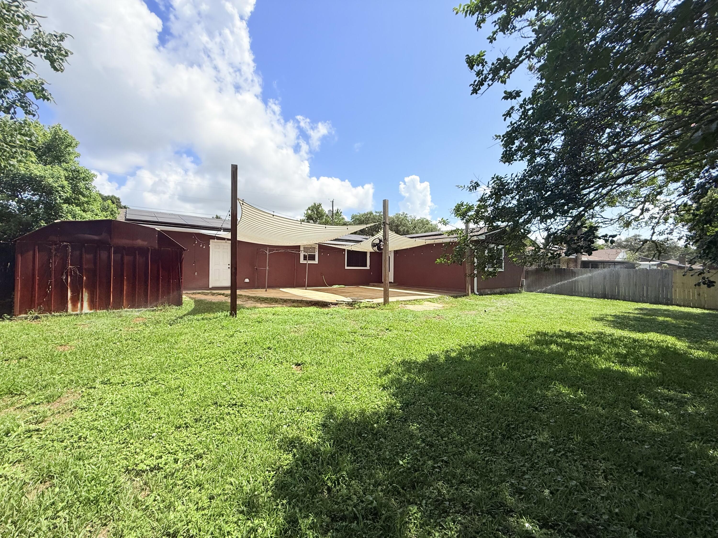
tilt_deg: +0.7
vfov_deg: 85.7
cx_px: 359
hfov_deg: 102.1
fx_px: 290
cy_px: 269
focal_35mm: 14
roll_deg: -0.1
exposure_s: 1/2092
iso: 50
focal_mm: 2.22
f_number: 2.2
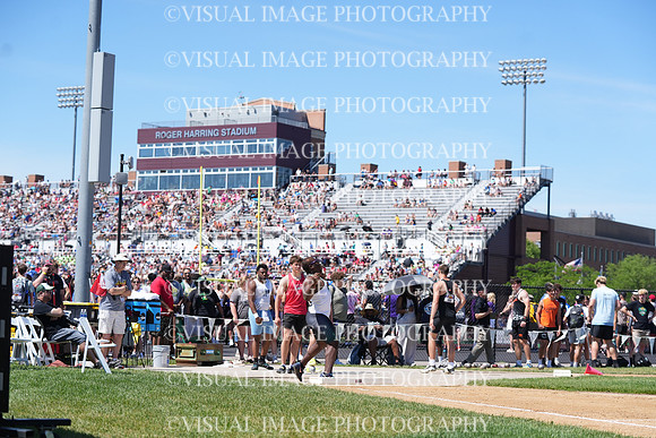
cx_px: 328
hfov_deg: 24.8
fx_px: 1495
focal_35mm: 82
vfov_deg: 16.7
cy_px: 219
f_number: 4
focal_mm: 82
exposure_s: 1/2500
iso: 320
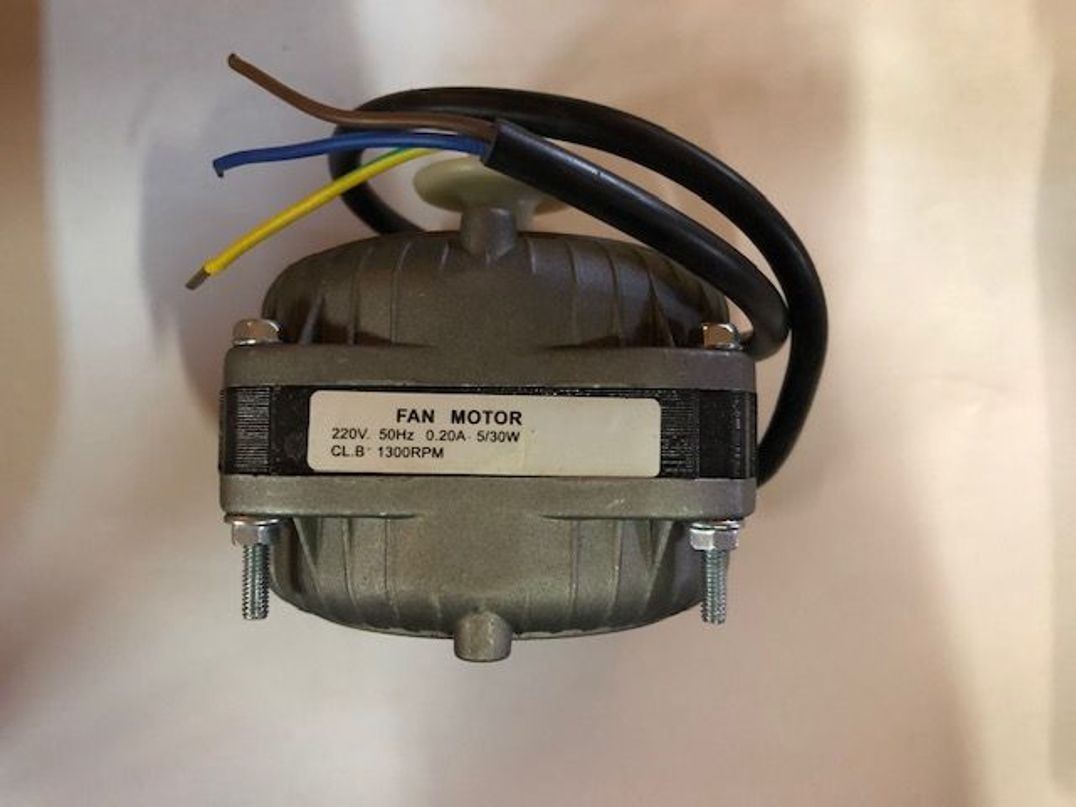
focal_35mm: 28
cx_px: 538
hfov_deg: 63.4
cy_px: 404
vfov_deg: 49.7
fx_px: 870
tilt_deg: -88.4
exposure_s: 1/5
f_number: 1.8
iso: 80
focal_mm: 3.99
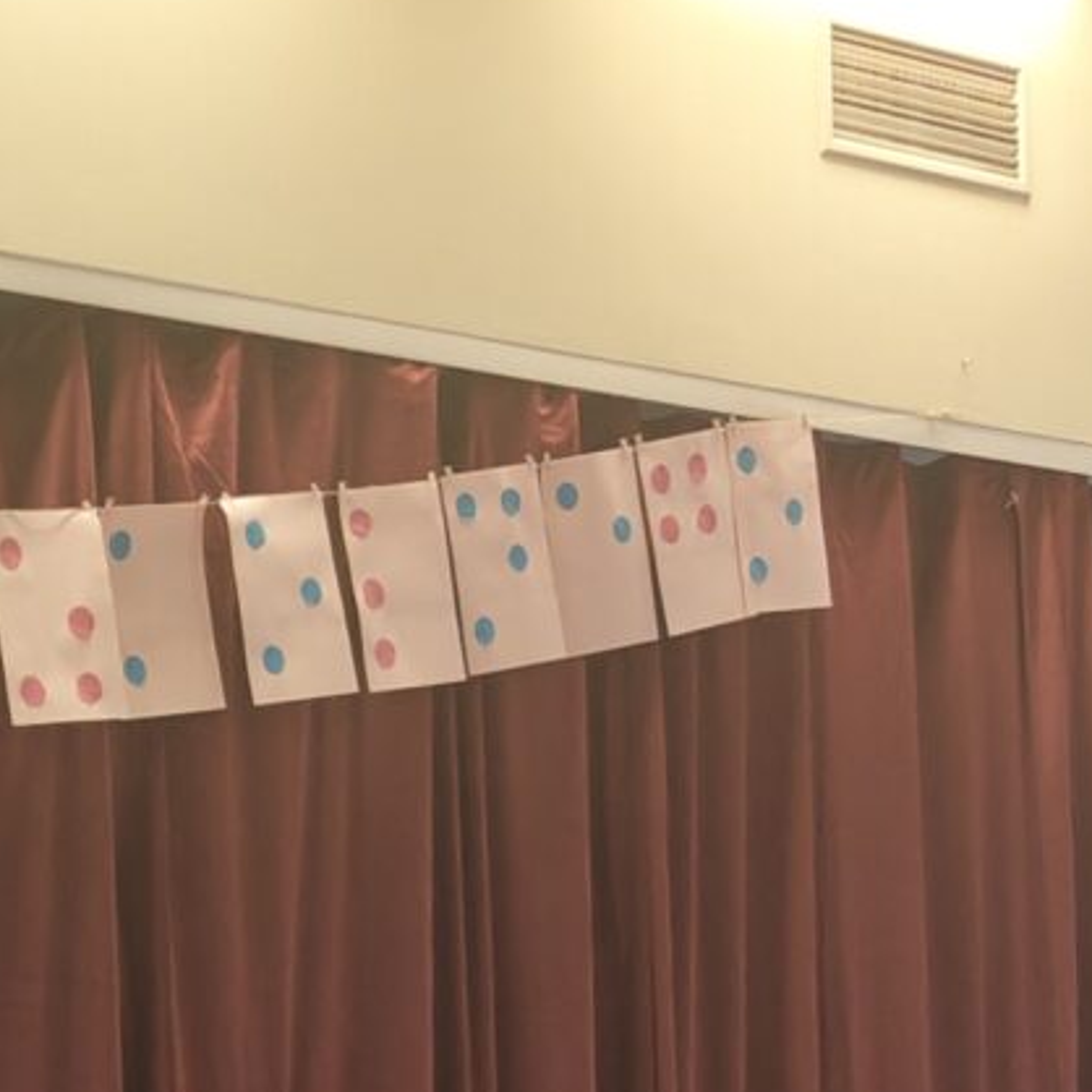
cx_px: -671
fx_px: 4640
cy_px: 1298
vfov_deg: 13.1
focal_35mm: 130
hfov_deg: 12.6
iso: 80
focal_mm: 5.59
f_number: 1.8
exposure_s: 1/50
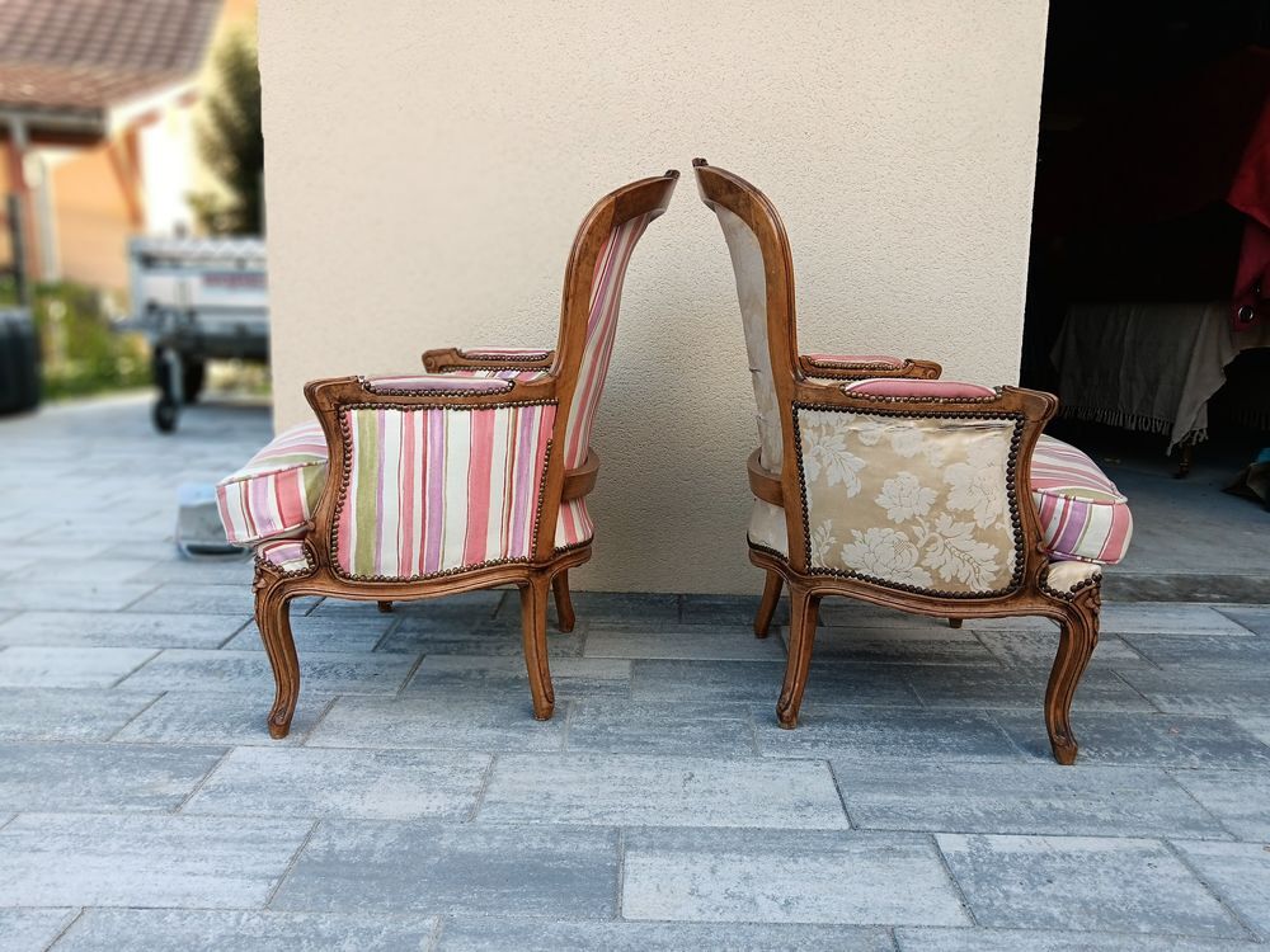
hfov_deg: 67.3
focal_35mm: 26
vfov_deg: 53.1
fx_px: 954
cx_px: 635
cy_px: 476
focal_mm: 3.98
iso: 32
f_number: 1.8
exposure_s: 1/111
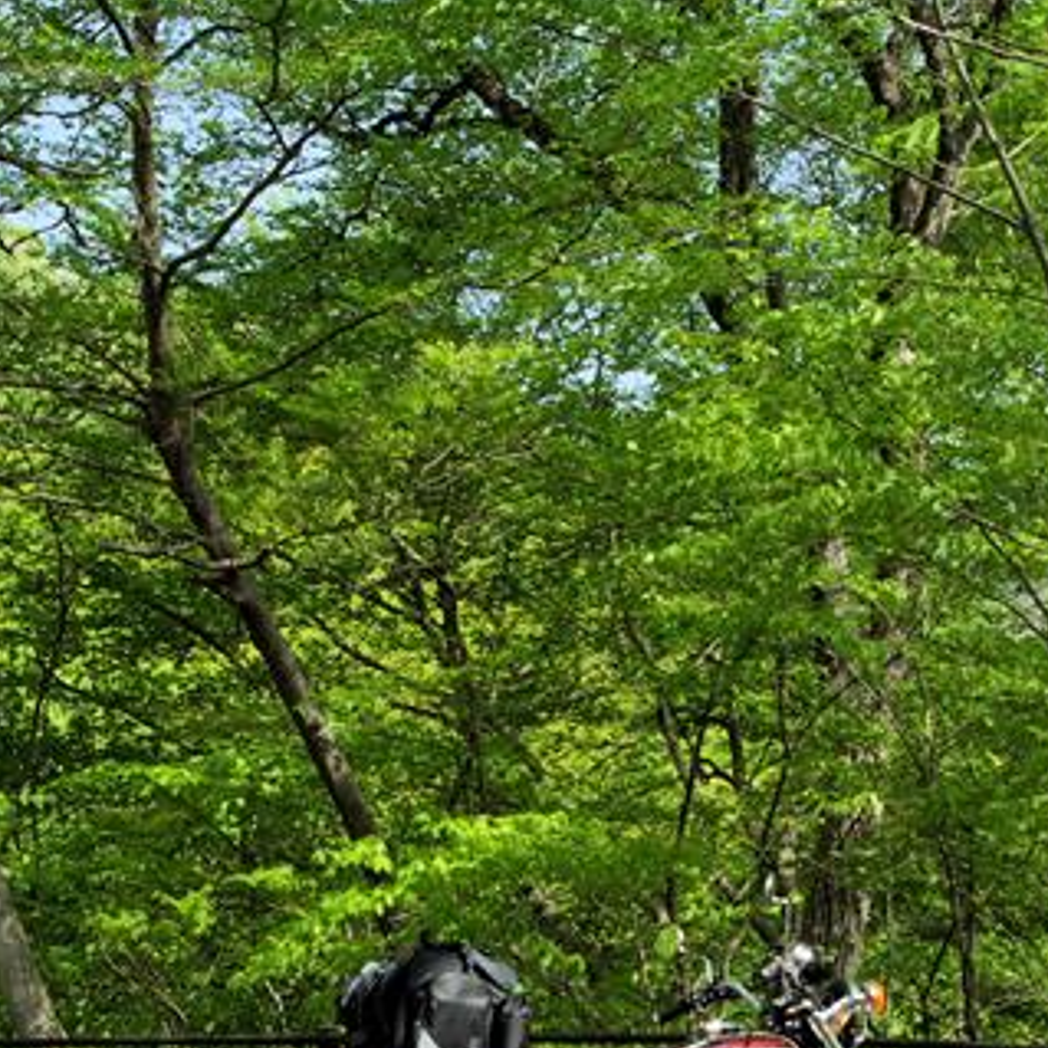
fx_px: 3357
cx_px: 572
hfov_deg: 17.7
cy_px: 770
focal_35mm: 98
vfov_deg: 17.7
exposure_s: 1/180
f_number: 8
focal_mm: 30.63
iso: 140
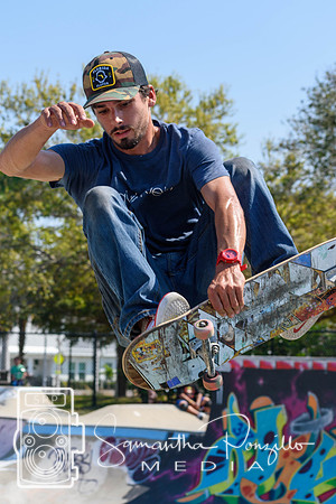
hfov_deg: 13.0
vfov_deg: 19.5
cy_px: 252
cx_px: 168
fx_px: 1470
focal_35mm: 105
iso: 200
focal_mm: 70
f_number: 7.1
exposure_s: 1/800
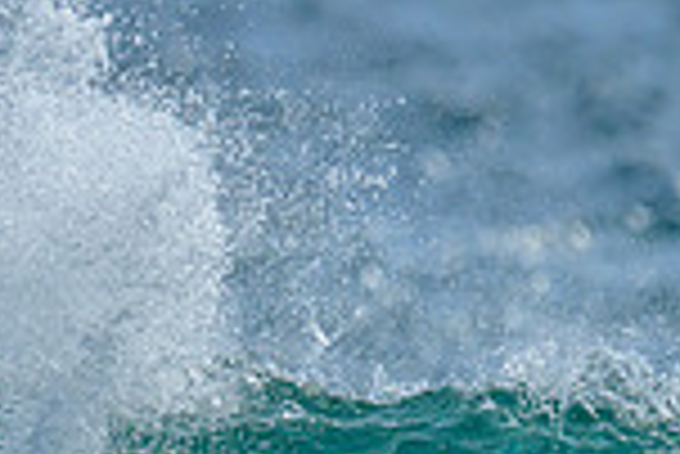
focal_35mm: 3847
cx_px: -583
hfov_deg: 0.5
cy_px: 421
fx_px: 72734
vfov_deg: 0.4
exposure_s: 1/2000
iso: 180
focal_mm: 800
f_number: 6.3
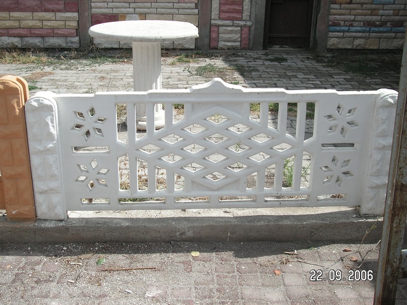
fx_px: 517
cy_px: 152
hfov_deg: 42.9
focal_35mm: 44
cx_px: 204
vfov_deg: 32.9
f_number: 3.5
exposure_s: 1/750
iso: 50
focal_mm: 7.3
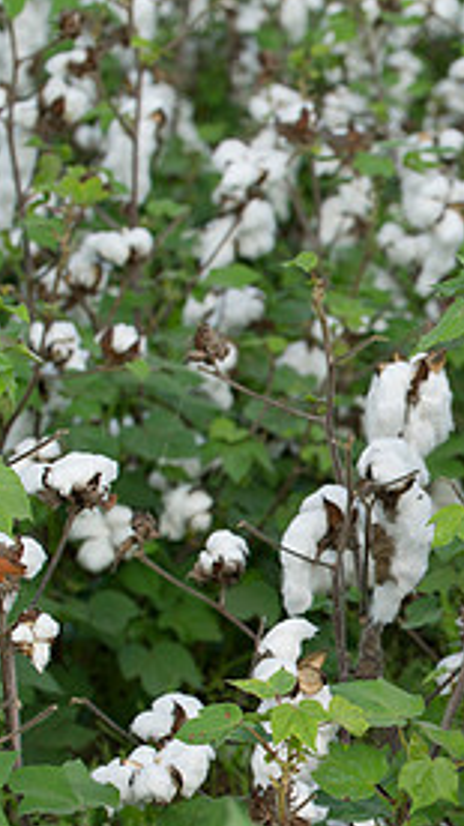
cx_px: 605
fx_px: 4577
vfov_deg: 10.3
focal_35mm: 209
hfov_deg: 5.8
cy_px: 566
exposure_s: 1/200
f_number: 6.3
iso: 160
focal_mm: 95
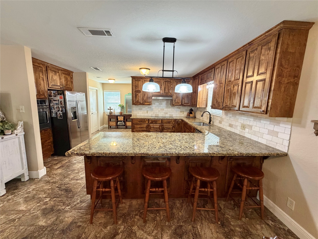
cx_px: 159
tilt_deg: -7.8
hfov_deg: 102.1
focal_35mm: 14
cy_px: 120
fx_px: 129
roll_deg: -0.5
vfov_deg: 85.7
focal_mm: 2.22
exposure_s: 1/60
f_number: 2.2
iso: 320
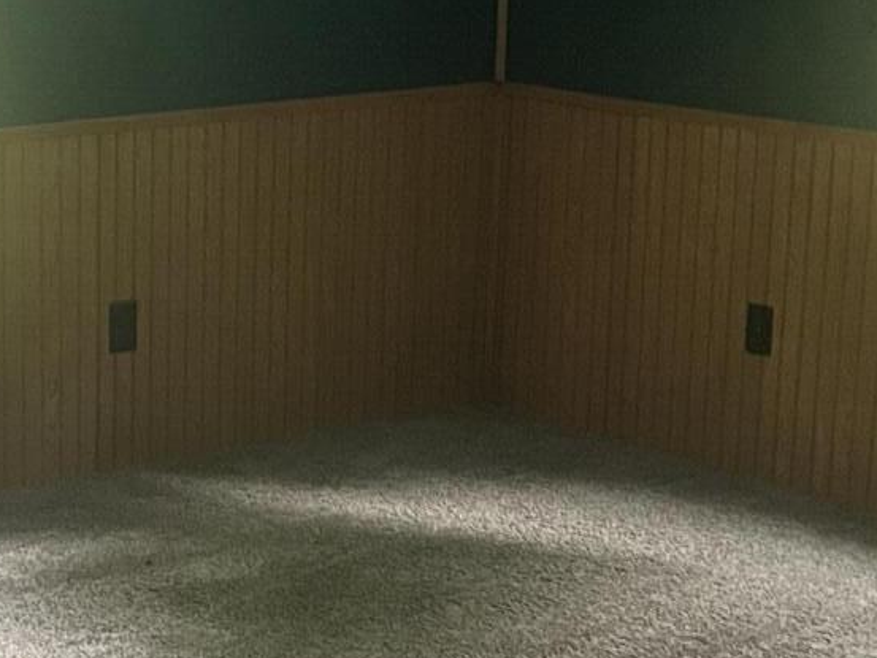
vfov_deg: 15.7
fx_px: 2382
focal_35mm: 94
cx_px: -10
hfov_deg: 20.2
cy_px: 322
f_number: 1.6
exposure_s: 1/45
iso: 500
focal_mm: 5.1
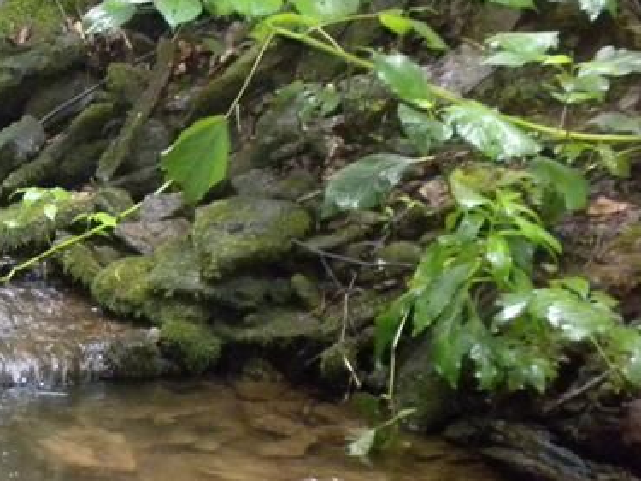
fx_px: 1870
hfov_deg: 18.1
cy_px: 235
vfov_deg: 14.6
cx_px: -202
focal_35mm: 101
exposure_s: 1/30
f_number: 3.5
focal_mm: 6.6
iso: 627
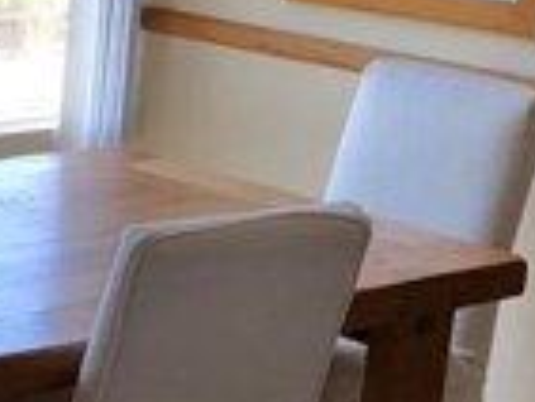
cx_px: -330
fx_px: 1964
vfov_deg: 11.7
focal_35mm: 127
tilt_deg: -13.6
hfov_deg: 14.2
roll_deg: -1.0
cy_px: 247
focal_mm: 4
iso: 80
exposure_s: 1/120
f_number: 1.8
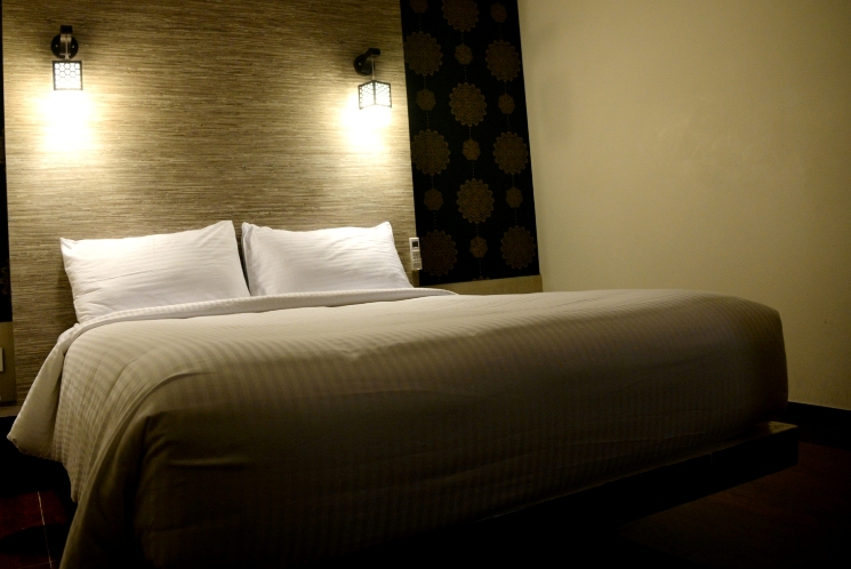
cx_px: 354
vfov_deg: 43.5
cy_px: 231
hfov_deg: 61.5
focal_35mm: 30
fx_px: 710
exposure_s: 1/40
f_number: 4
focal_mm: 24
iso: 1600
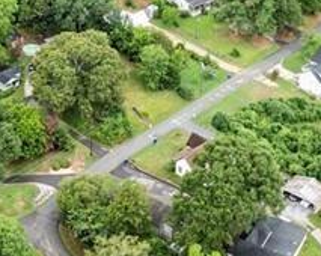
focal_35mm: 88
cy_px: -65
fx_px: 835
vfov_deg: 16.6
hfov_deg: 21.7
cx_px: 109
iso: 110
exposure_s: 1/320
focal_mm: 12.29
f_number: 2.8
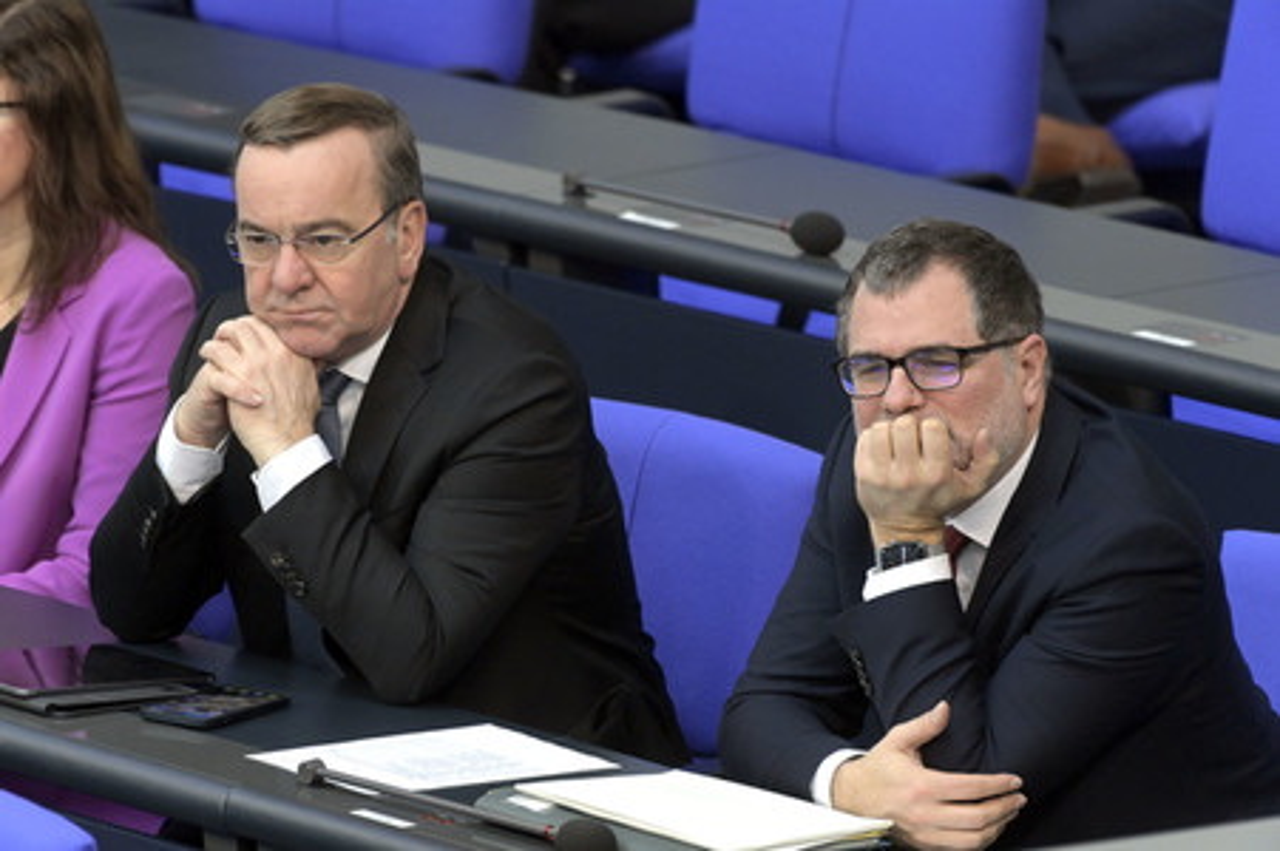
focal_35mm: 560
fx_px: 19896
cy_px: 426
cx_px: 640
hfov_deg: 3.7
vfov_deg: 2.5
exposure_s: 1/125
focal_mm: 560
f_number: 8
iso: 8000
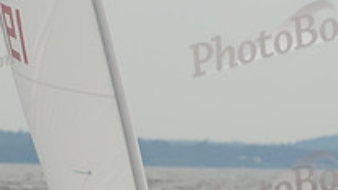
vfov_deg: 1.5
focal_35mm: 797
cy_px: 292
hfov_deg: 2.7
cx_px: 105
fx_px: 7145
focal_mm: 180
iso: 200
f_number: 6.3
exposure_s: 1/800
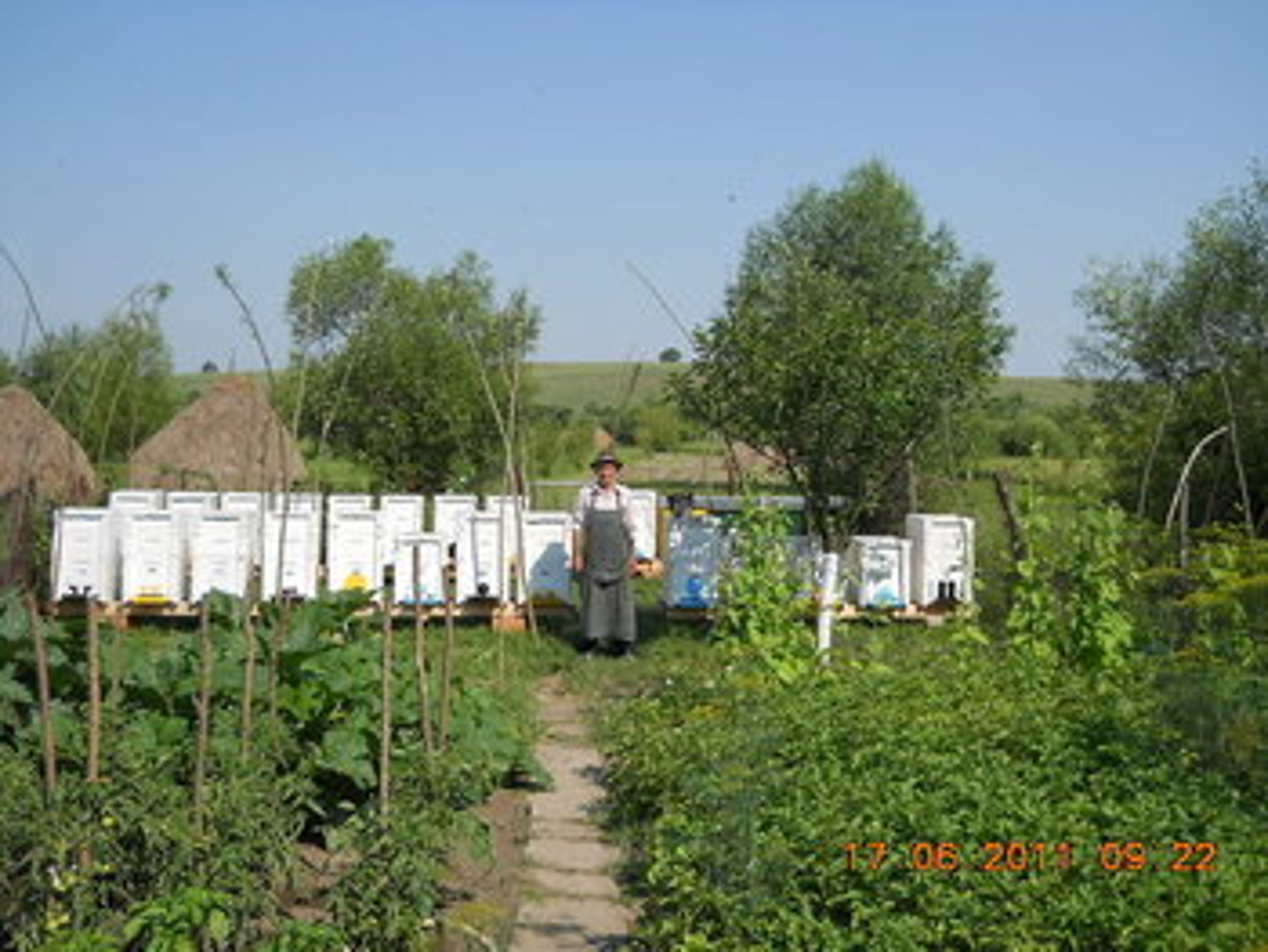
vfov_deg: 35.2
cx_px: 634
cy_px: 476
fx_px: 1503
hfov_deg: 45.7
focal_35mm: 41
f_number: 5.5
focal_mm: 6.72
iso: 80
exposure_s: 1/400
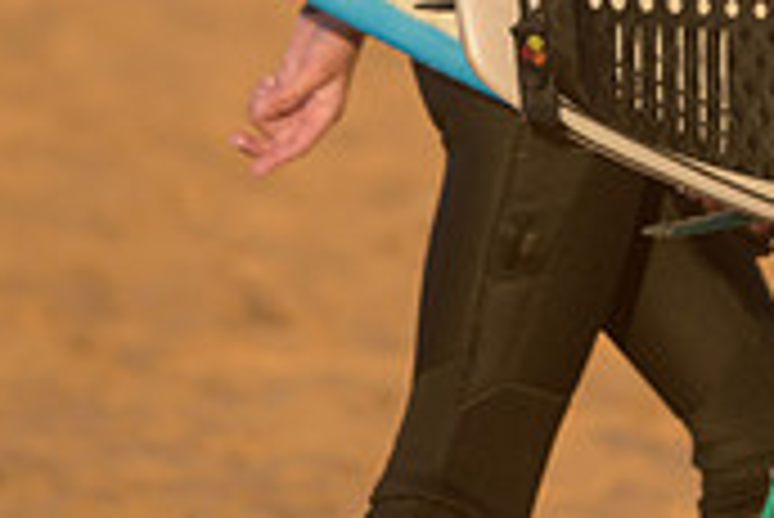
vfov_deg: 1.4
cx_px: 1220
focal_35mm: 980
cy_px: -300
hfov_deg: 2.1
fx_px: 21087
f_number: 5.6
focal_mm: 290
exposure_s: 1/2000
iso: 360
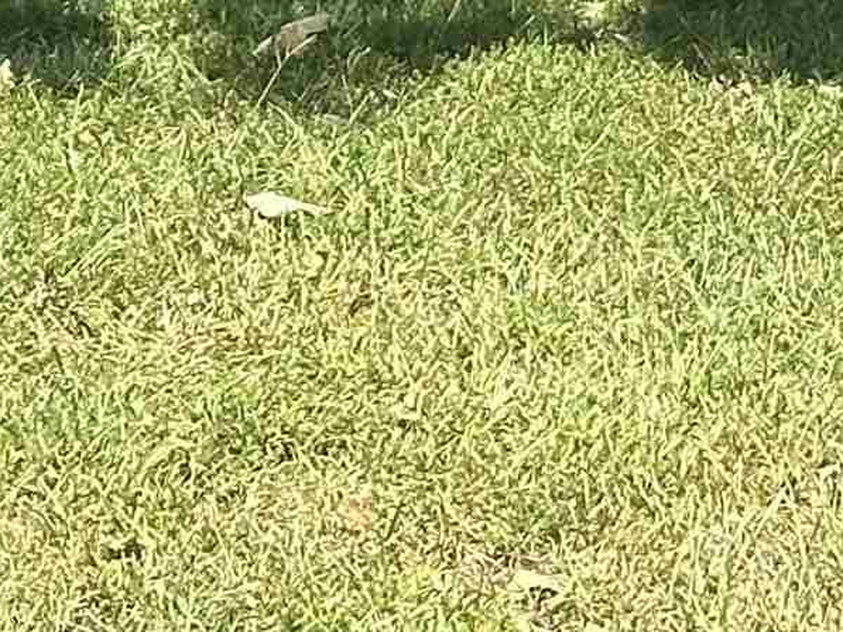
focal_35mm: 247
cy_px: -959
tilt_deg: -0.2
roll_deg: -0.6
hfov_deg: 8.0
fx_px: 6016
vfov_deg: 5.8
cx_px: 55
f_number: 1.78
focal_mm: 6.86
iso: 64
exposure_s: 1/990
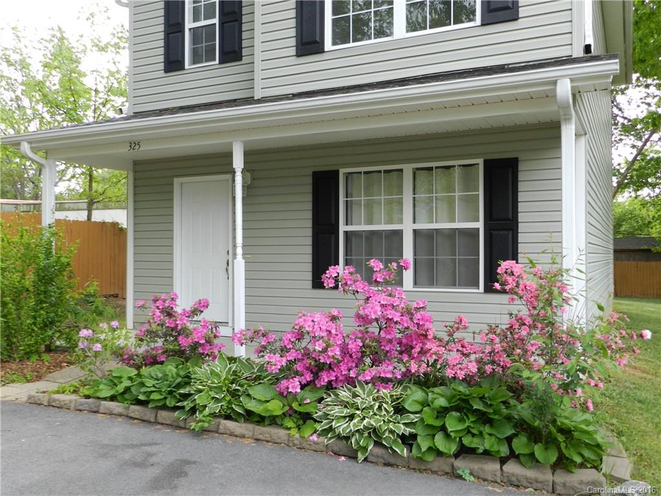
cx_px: 330
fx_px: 611
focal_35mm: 32
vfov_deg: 44.2
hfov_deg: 56.8
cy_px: 248
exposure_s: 1/60
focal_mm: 5.6
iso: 160
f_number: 3.7
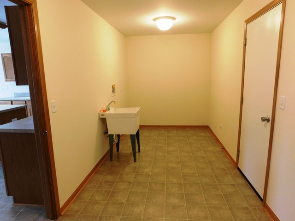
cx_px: 148
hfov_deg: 73.9
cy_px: 110
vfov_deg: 58.9
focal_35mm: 23
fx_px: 196
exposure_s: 1/30
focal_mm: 4
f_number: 3
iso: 200
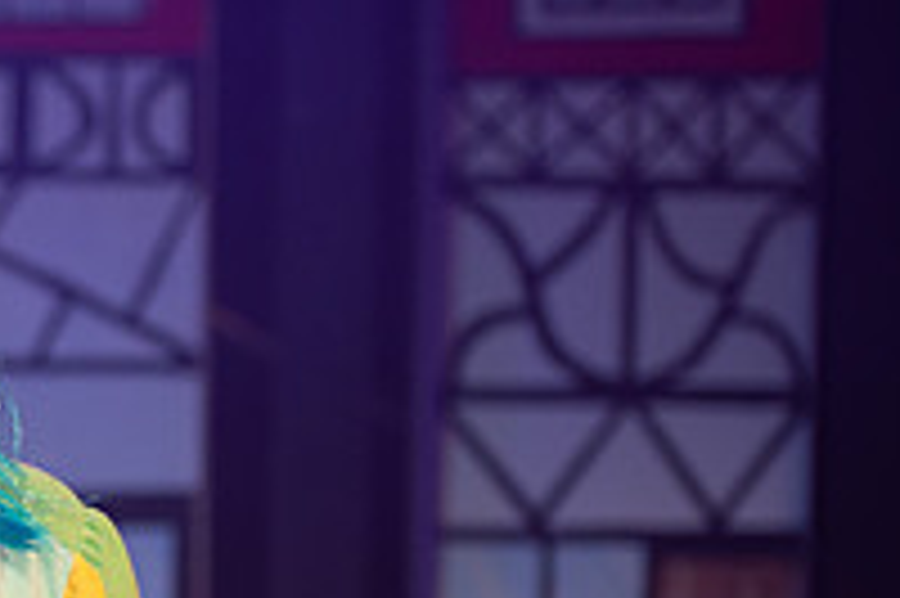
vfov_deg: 5.5
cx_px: -374
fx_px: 6220
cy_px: 459
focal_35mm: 249
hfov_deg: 8.1
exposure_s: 1/320
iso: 1000
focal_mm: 86
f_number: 2.8
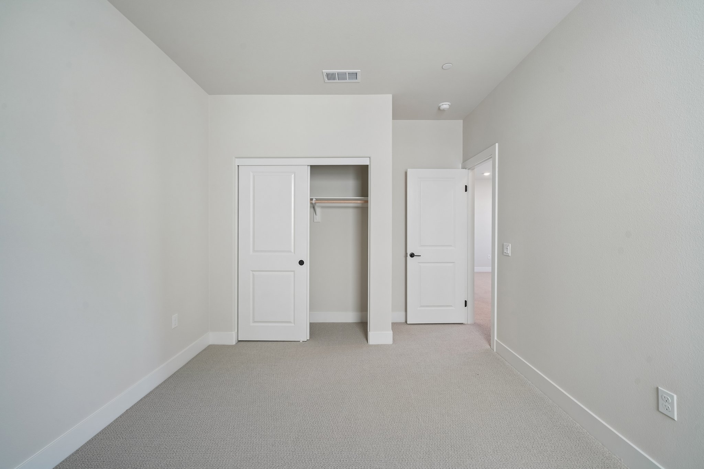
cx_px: 352
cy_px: 234
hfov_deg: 104.3
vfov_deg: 81.2
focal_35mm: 14
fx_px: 274
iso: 400
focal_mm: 14
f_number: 8
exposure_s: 1/25
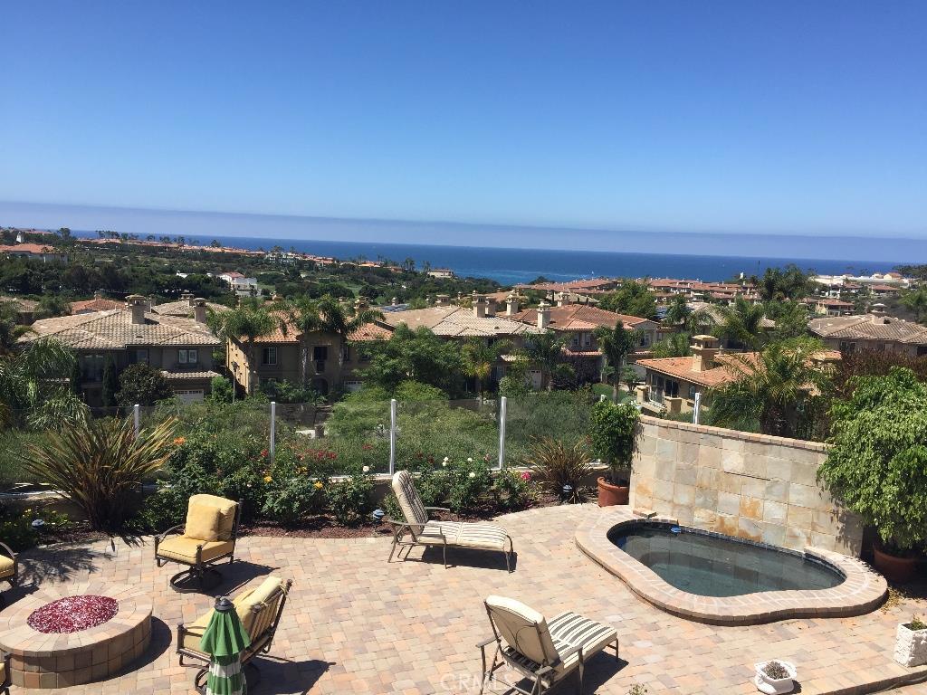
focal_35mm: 29
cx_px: 464
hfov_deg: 61.7
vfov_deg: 48.2
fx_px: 777
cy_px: 348
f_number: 2.2
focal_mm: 4.15
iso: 32
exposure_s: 1/2083
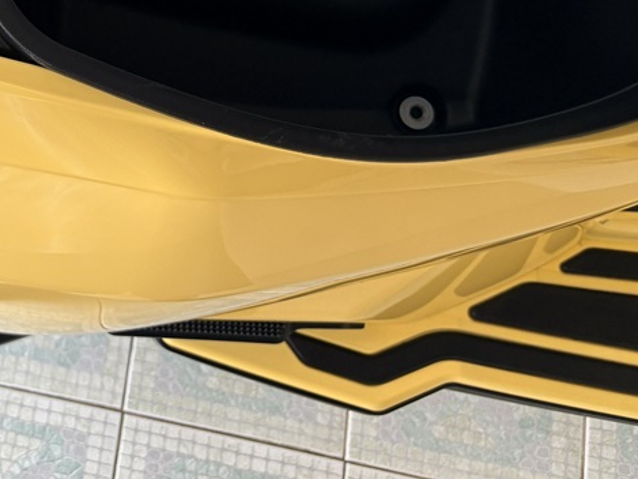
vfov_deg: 19.0
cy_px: -163
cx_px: -57
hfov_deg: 25.5
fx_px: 1309
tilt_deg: -67.4
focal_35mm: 71
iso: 50
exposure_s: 1/122
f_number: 1.6
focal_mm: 5.96
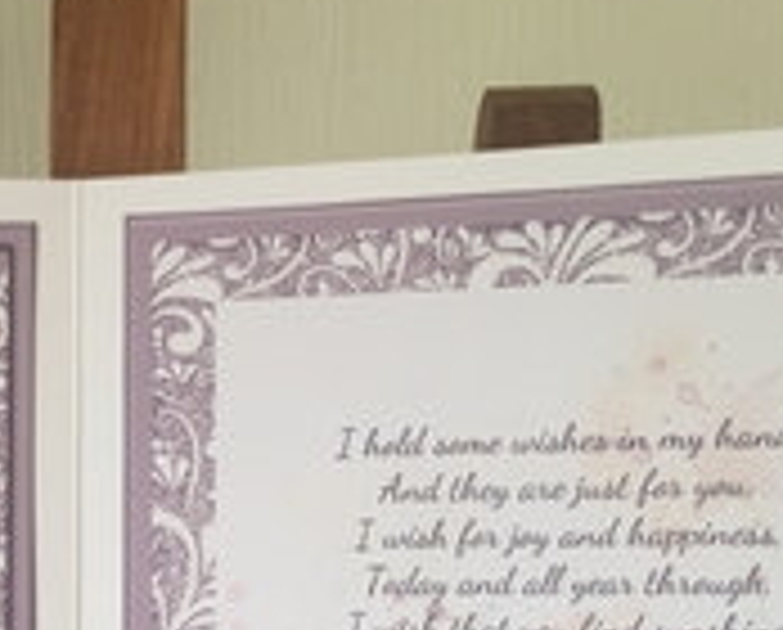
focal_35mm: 73
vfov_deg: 20.6
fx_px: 1695
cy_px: 583
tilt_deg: -12.6
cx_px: 94
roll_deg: +0.4
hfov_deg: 25.3
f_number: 2.2
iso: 40
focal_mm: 4.15
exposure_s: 1/50
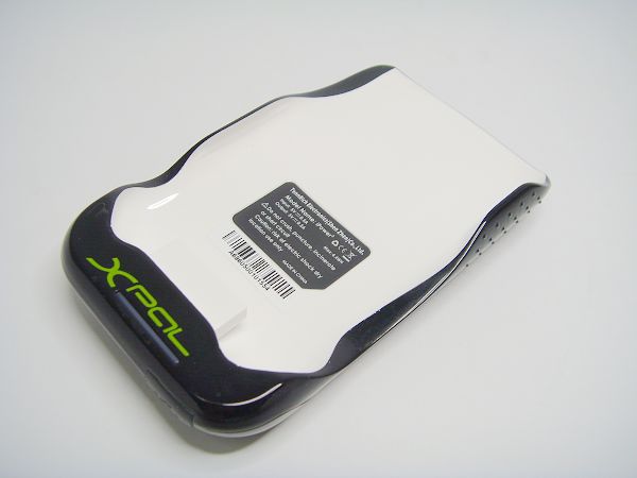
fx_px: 570
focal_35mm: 31
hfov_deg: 58.4
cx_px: 318
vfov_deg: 45.4
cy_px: 239
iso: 50
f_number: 3.5
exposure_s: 1/31
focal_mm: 6.3
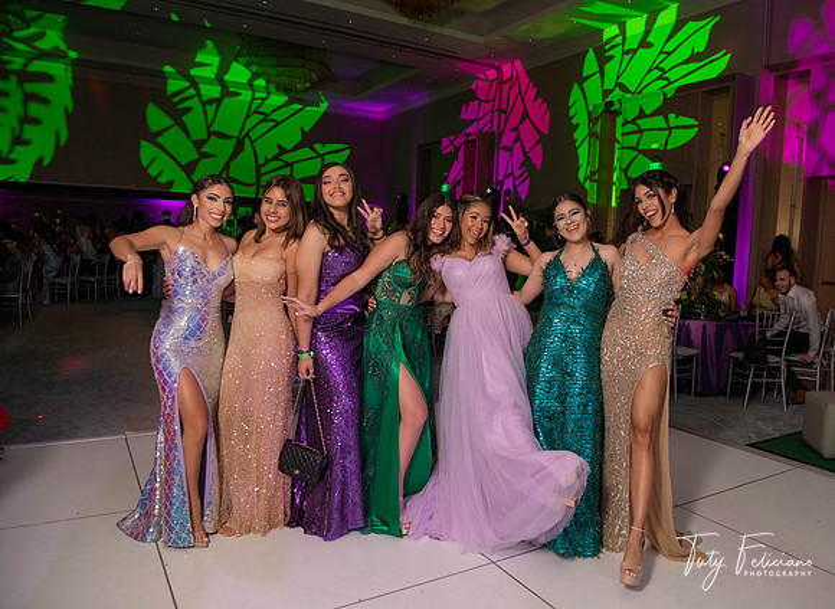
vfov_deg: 53.1
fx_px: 609
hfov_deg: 68.7
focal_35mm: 26
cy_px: 304
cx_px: 457
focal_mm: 24
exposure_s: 1/125
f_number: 6.3
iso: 1250
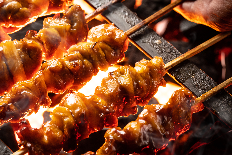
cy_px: 66
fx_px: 928
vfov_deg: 9.5
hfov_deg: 14.2
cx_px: 70
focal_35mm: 144
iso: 2500
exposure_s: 1/200
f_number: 9
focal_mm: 100
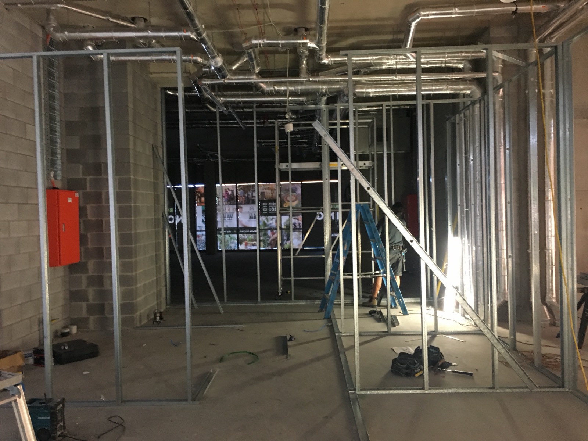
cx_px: 294
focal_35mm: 29
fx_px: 493
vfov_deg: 48.2
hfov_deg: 61.7
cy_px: 220
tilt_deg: +0.5
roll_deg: +1.5
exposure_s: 1/17
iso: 200
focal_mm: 4.15
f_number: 2.2
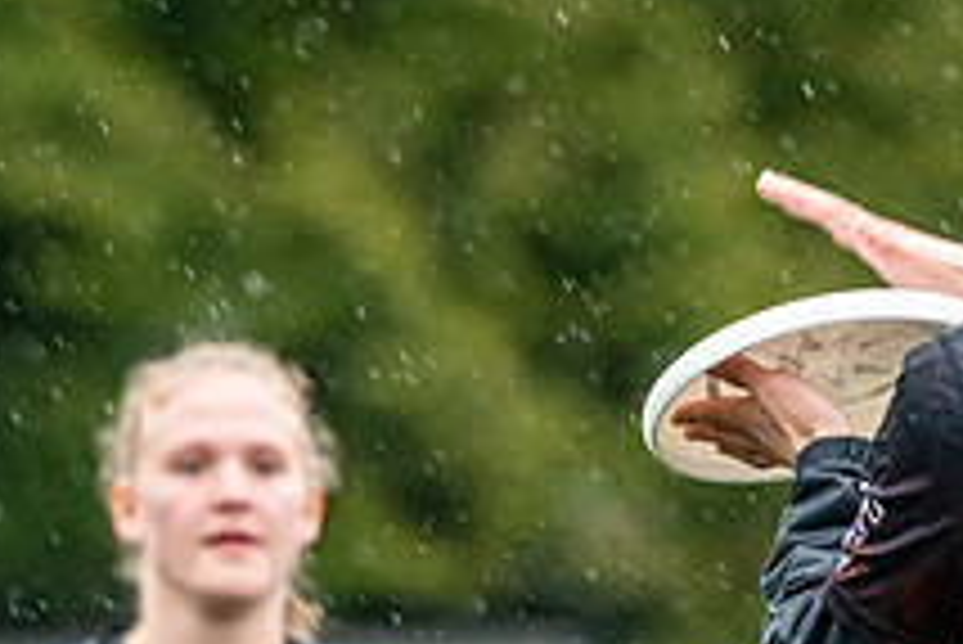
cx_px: 830
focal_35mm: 994
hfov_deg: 2.1
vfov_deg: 1.4
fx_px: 26607
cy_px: 684
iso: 2000
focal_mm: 200
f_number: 3.2
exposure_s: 1/1000
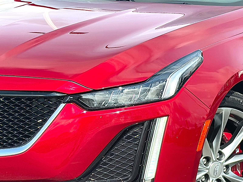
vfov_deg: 14.8
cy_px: 91
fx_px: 702
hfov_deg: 19.6
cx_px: 122
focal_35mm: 100
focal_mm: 6.86
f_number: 1.78
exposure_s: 1/5051
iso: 100
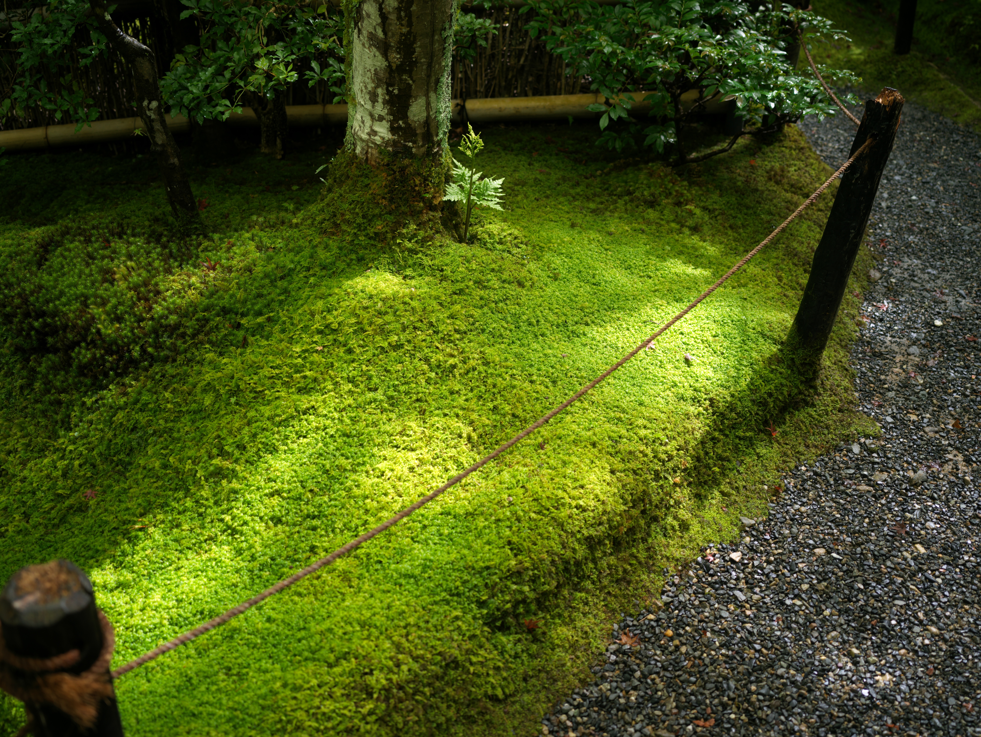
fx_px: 992
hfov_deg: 52.6
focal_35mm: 35
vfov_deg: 40.7
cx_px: 490
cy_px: 368
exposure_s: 1/100
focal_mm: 45
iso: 200
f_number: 4
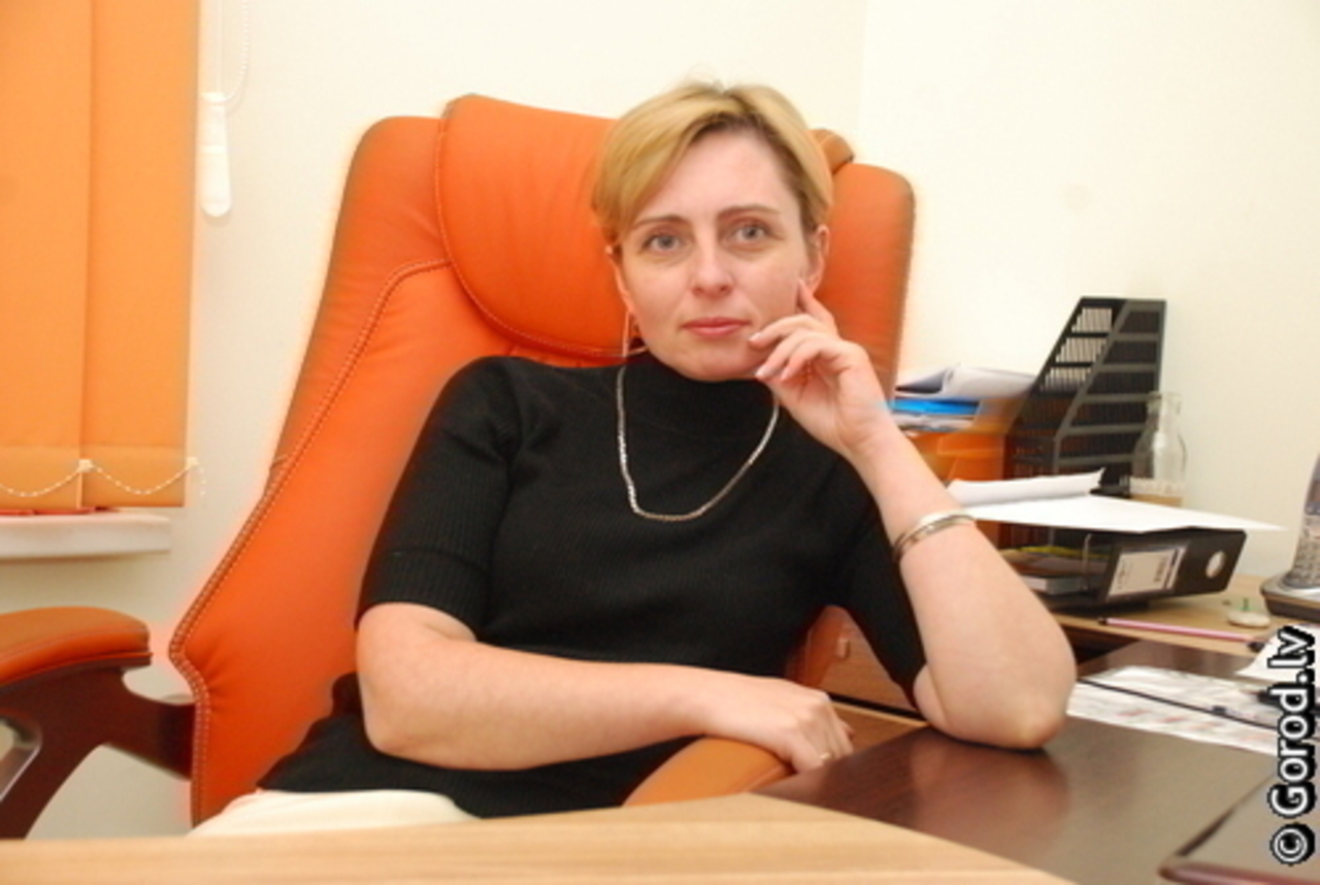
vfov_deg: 23.9
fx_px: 2093
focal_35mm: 57
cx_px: 660
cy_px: 442
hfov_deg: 35.0
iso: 1600
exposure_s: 1/200
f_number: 4.5
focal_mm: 38
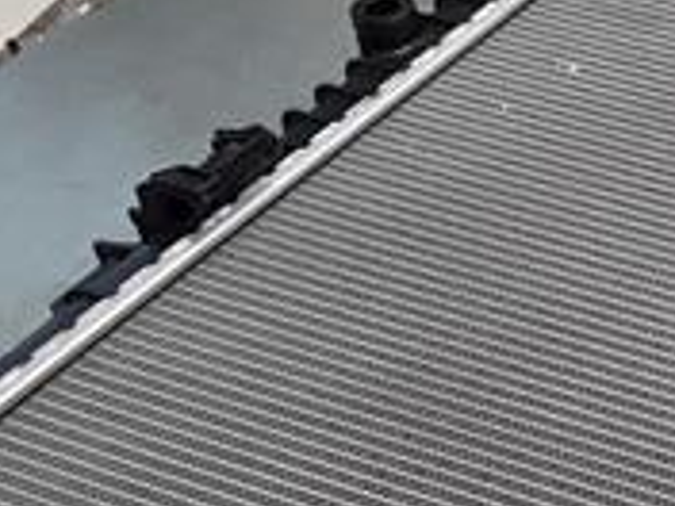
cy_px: 510
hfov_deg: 17.2
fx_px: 1989
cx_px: 1036
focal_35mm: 102
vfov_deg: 14.3
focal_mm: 2.91
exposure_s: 1/100
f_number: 1.9
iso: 64
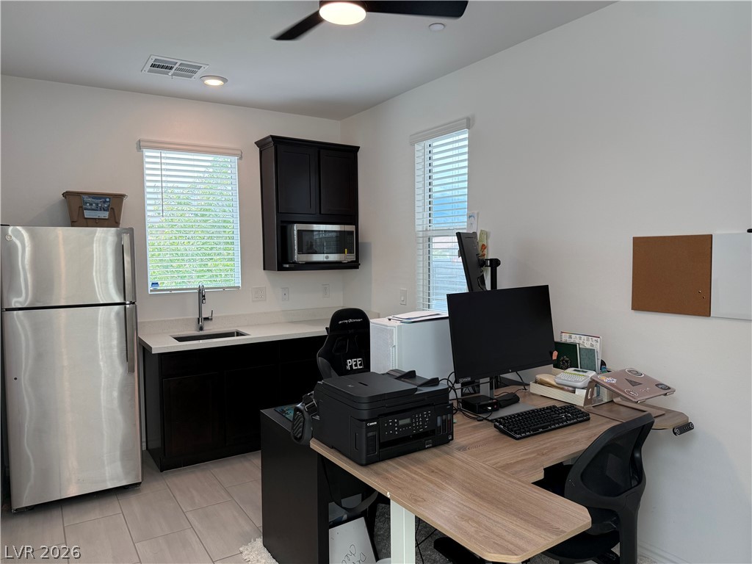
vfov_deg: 56.8
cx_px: 376
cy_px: 282
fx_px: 521
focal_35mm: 24
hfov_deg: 71.6
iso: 125
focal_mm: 6.76
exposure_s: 1/232
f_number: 1.78
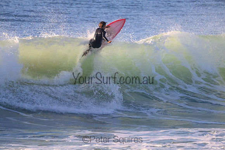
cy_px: 75
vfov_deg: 1.7
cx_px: 112
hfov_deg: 2.6
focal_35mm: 800
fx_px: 5001
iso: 3600
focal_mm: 800
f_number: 11
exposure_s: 1/2000
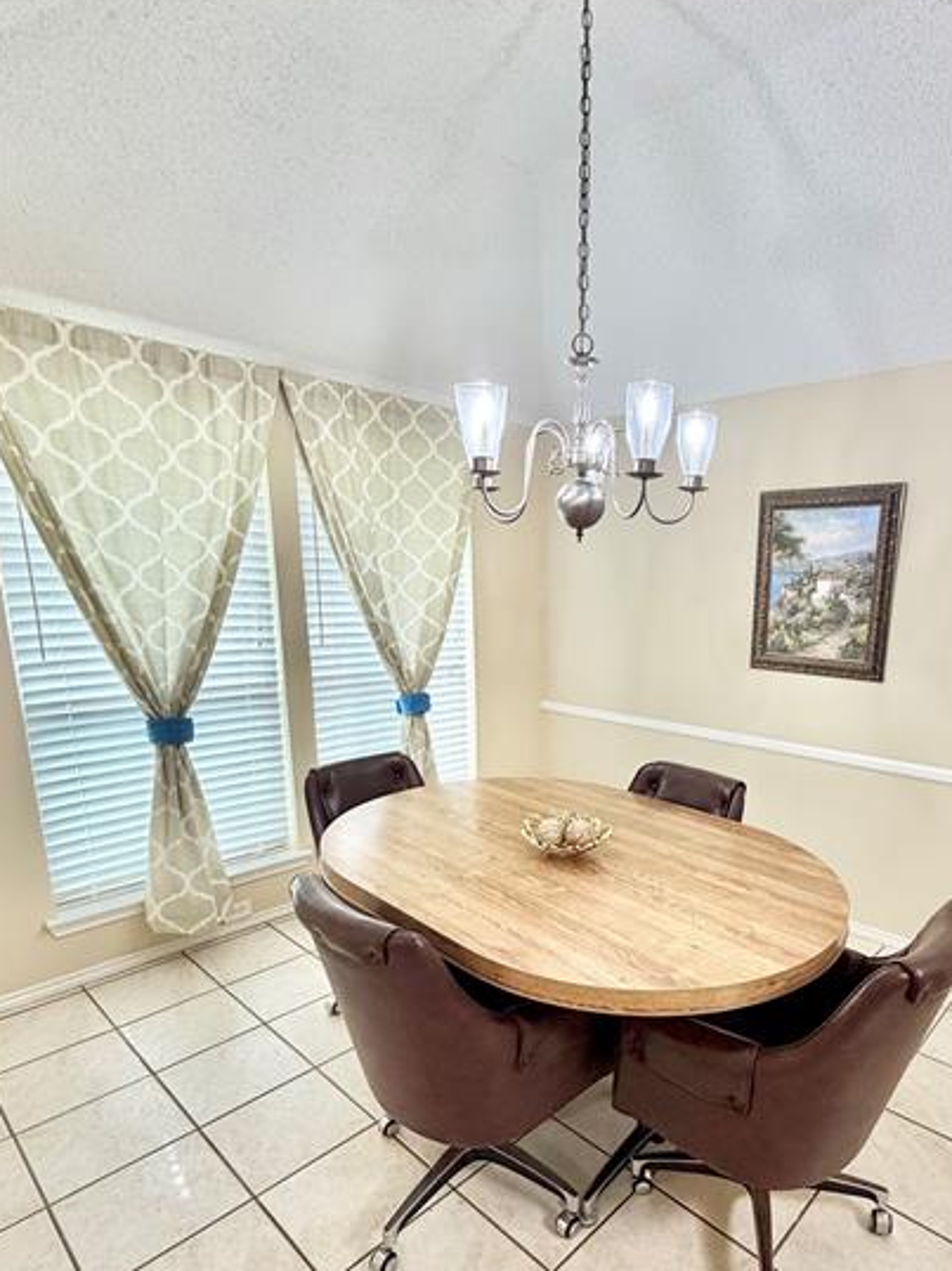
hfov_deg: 65.0
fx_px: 734
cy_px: 761
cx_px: 595
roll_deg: -1.1
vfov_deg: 80.8
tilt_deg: -13.6
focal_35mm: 20
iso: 250
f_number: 2.2
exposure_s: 1/120
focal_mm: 2.22
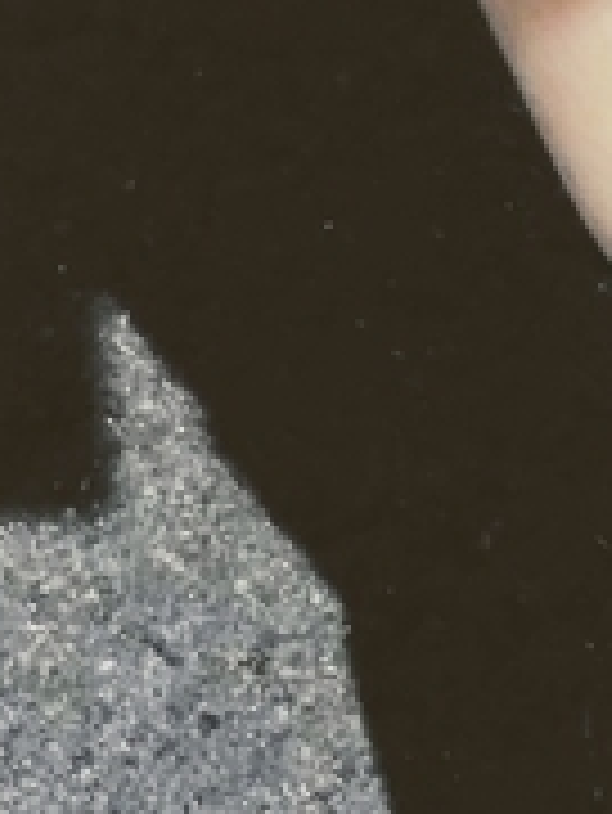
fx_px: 4050
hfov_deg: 7.6
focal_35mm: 172
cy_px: 1583
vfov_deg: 10.6
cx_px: 1822
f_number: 2.2
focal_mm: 3.46
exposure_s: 1/1338
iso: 38
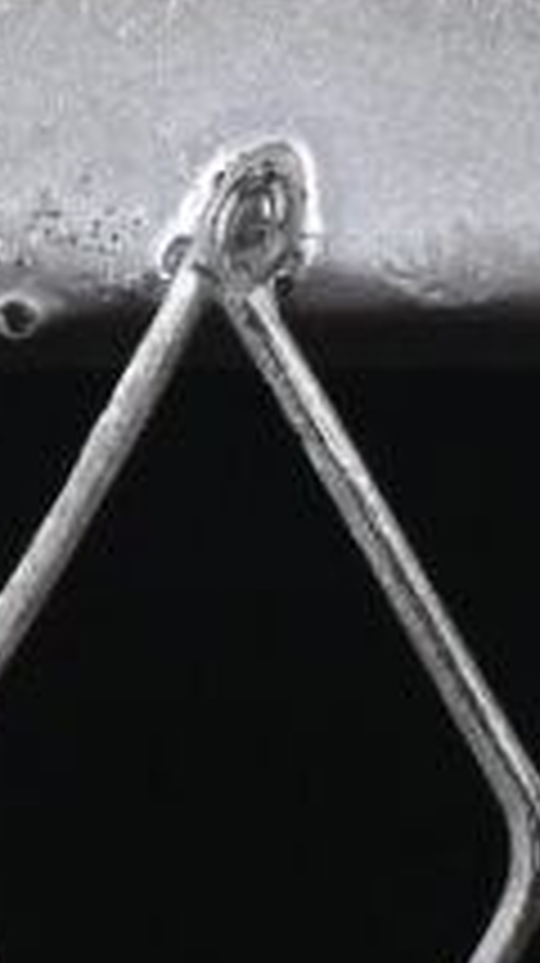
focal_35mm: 942
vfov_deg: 2.3
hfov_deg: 1.3
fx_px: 24036
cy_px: -2482
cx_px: 580
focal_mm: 50
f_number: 8
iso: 160
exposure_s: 1/80
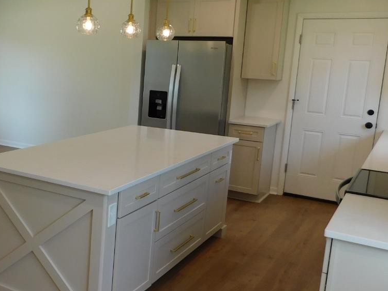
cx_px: 10
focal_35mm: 46
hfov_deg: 37.4
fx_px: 516
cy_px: 136
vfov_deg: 31.5
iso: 125
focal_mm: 4
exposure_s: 1/80
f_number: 3
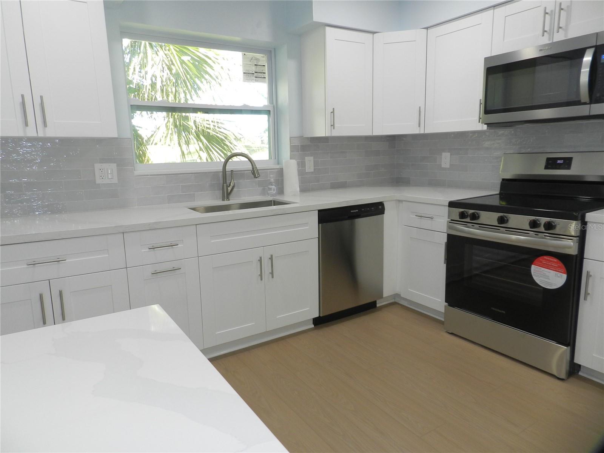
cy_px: 226
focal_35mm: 23
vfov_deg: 58.9
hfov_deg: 73.9
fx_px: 401
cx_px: 302
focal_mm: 4
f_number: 3.4
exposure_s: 1/30
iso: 160
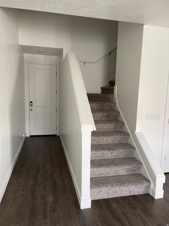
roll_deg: -1.5
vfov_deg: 67.3
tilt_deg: -8.0
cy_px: 113
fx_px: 169
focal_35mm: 26
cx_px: 84
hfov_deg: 53.1
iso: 125
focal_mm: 5.1
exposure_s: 1/74
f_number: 1.6
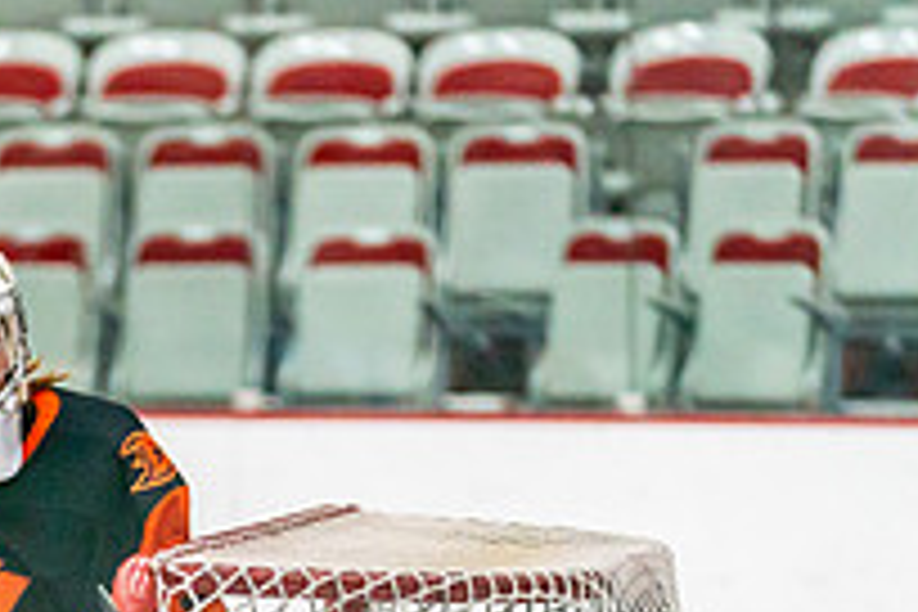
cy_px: 826
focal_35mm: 369
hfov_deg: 5.6
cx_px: -27
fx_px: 9409
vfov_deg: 3.7
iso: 3200
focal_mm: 123
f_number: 2.8
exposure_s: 1/1250
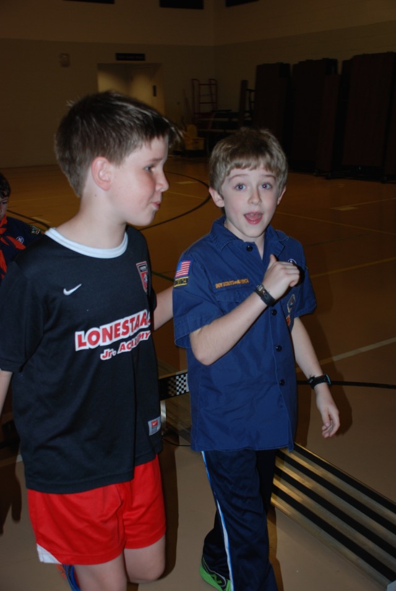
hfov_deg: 32.0
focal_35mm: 42
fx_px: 691
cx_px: 198
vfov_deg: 46.3
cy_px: 296
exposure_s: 1/60
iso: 200
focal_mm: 28
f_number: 4
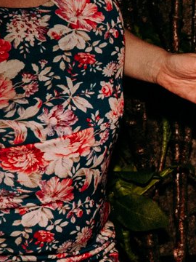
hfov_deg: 6.5
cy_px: 273
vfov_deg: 11.7
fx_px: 1261
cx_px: 858
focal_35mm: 167
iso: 640
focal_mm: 25
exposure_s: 1/125
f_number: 9
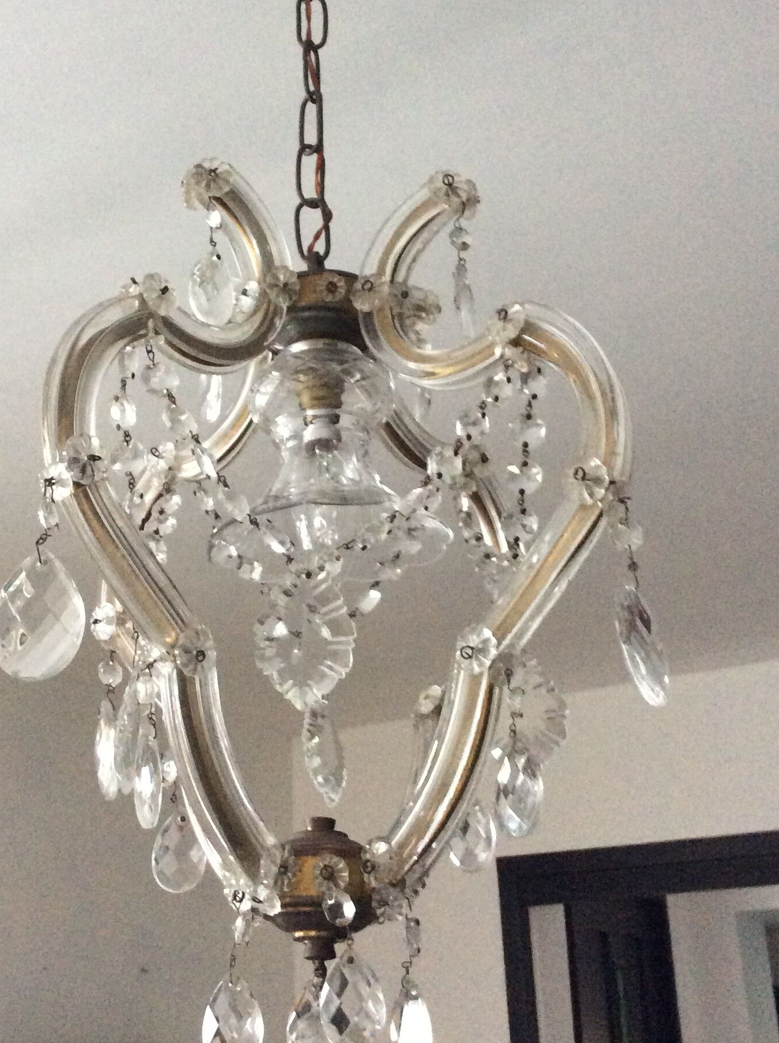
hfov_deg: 31.4
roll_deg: +1.4
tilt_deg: +22.6
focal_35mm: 46
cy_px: 456
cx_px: 341
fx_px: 1384
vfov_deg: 41.2
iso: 250
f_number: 2.4
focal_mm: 3.3
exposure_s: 1/20
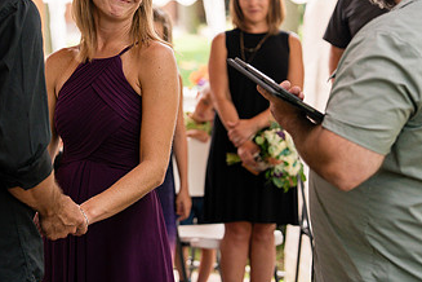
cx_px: 134
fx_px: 1453
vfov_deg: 11.0
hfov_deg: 16.5
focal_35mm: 124
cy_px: 60
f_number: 2.8
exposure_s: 1/1000
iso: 400
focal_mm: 70
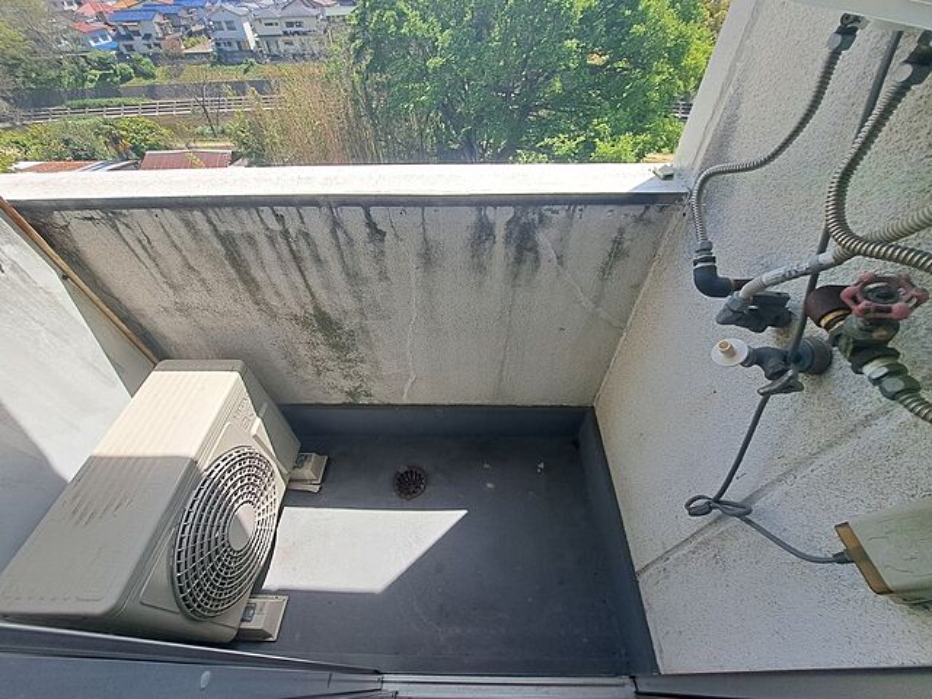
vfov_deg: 89.9
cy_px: 350
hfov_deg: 106.2
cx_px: 466
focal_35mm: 13
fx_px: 350
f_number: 2.2
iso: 50
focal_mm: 1.74
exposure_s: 1/641
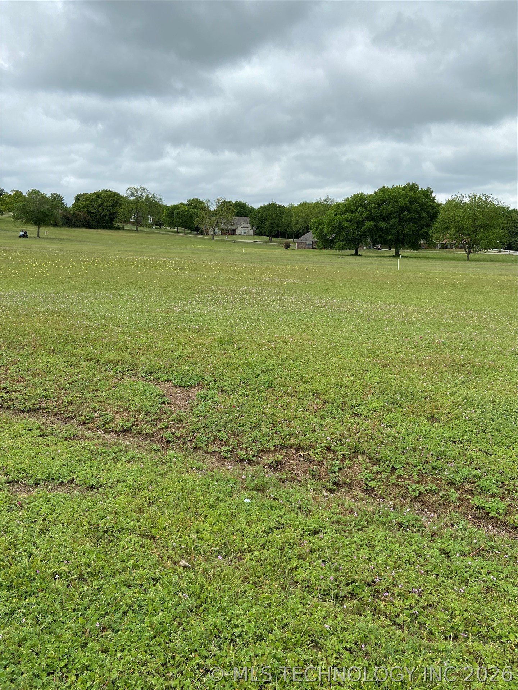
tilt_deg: -9.5
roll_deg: -0.8
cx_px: 259
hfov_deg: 53.1
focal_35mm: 26
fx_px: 519
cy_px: 345
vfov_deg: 67.3
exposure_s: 1/2268
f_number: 1.8
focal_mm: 4.25
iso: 32
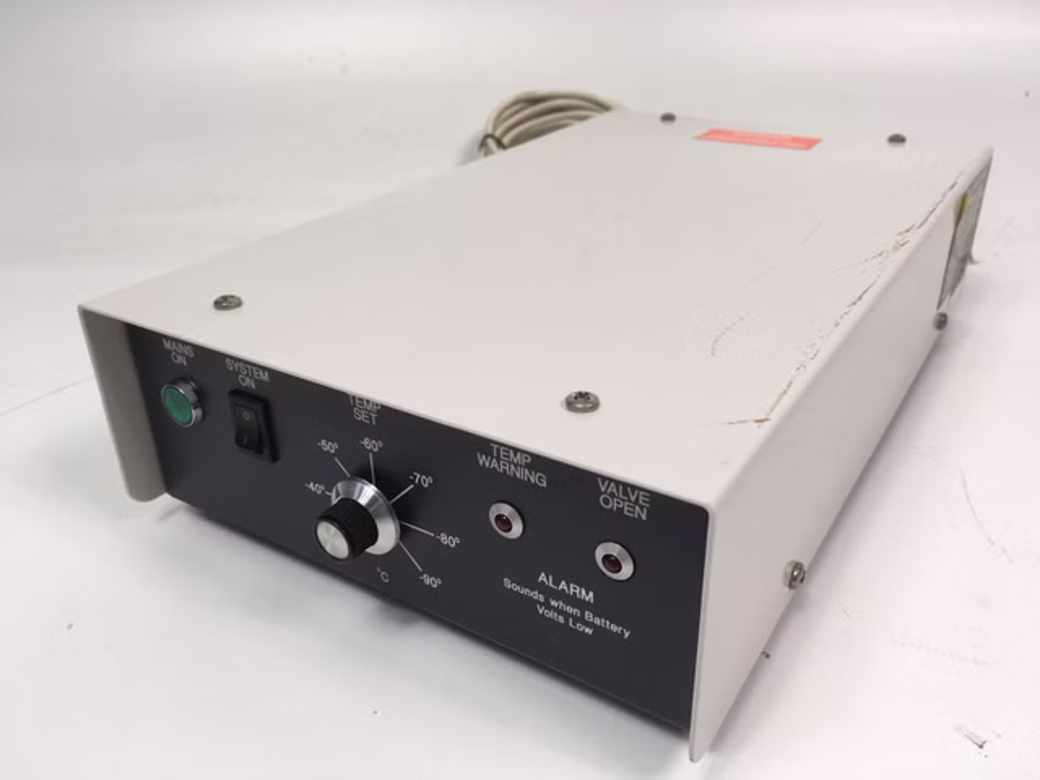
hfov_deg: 61.7
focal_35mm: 29
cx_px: 520
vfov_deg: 48.2
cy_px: 390
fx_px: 871
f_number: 2.2
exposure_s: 1/50
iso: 25
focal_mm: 4.15
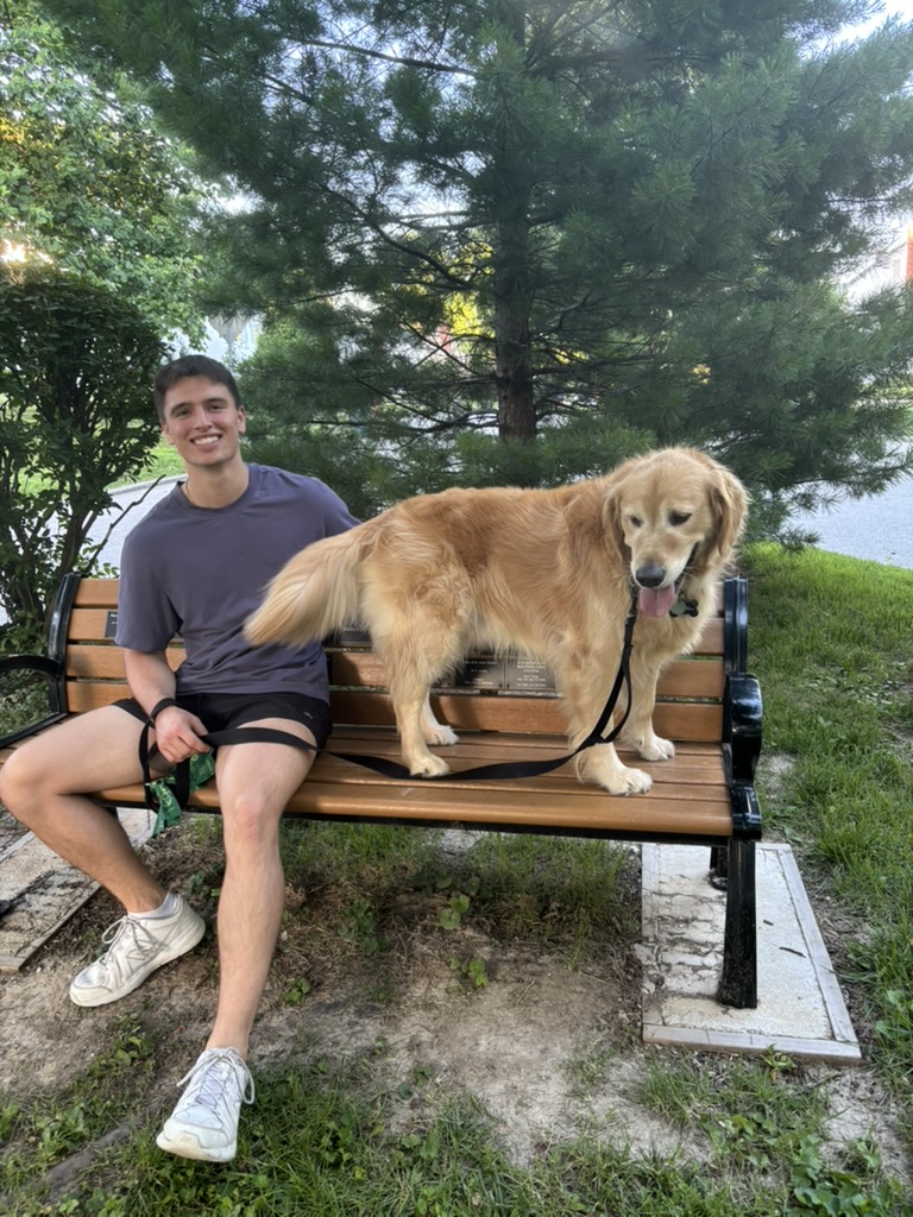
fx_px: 914
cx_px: 456
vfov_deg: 67.3
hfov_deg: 53.1
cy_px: 608
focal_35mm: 26
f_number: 1.6
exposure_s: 1/62
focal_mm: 5.96
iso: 125
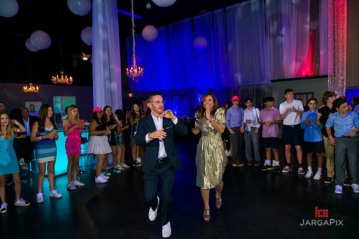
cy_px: 120
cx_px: 180
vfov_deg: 53.2
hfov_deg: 73.7
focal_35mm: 24
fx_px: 239
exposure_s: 1/125
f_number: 3.2
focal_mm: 24
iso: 1600
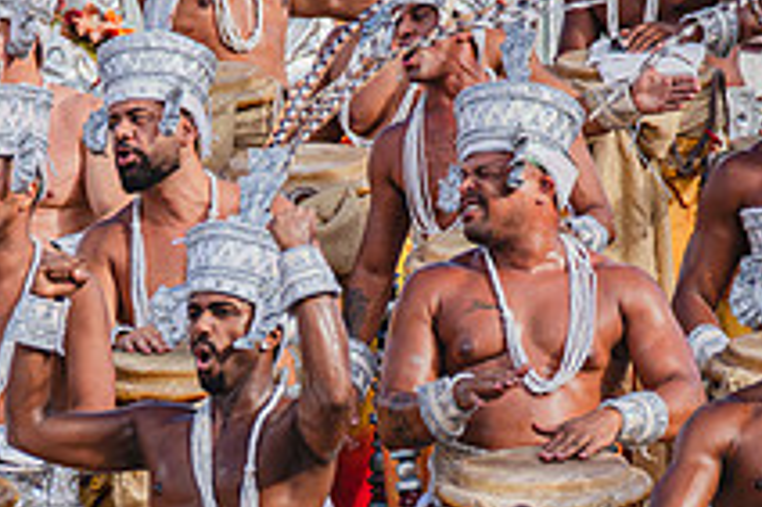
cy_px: 439
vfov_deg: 3.1
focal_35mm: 445
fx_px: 9412
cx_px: 239
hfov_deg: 4.6
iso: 400
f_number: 5.6
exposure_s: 1/1600
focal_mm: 210
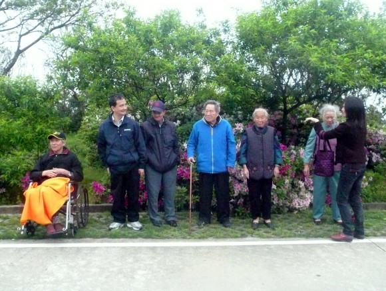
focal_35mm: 28
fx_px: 313
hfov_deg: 63.4
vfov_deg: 49.9
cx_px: 193
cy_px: 146
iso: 800
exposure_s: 1/125
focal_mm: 4.6
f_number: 8
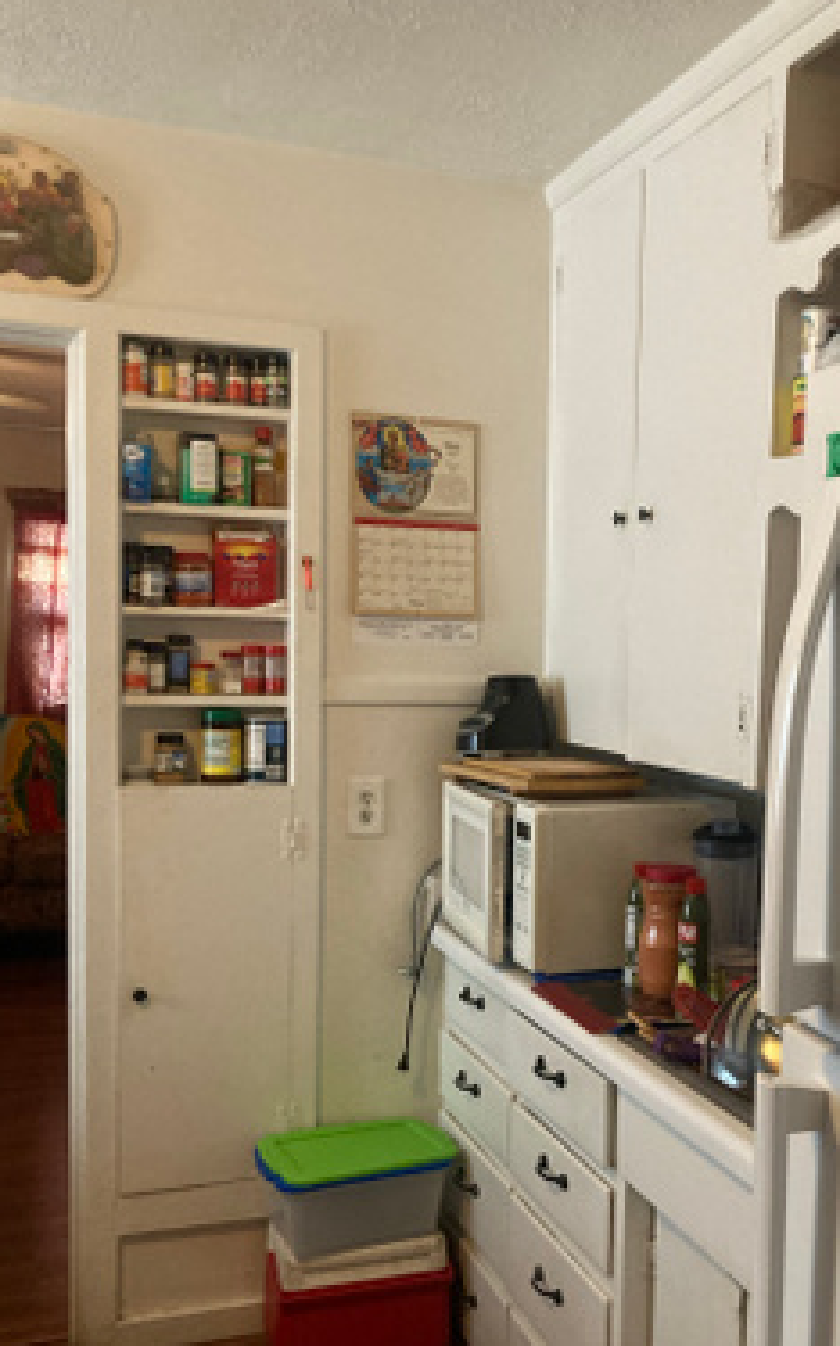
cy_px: 779
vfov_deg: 51.4
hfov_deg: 33.1
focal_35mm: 38
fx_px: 1393
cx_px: 599
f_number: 1.8
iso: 250
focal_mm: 3.99
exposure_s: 1/40
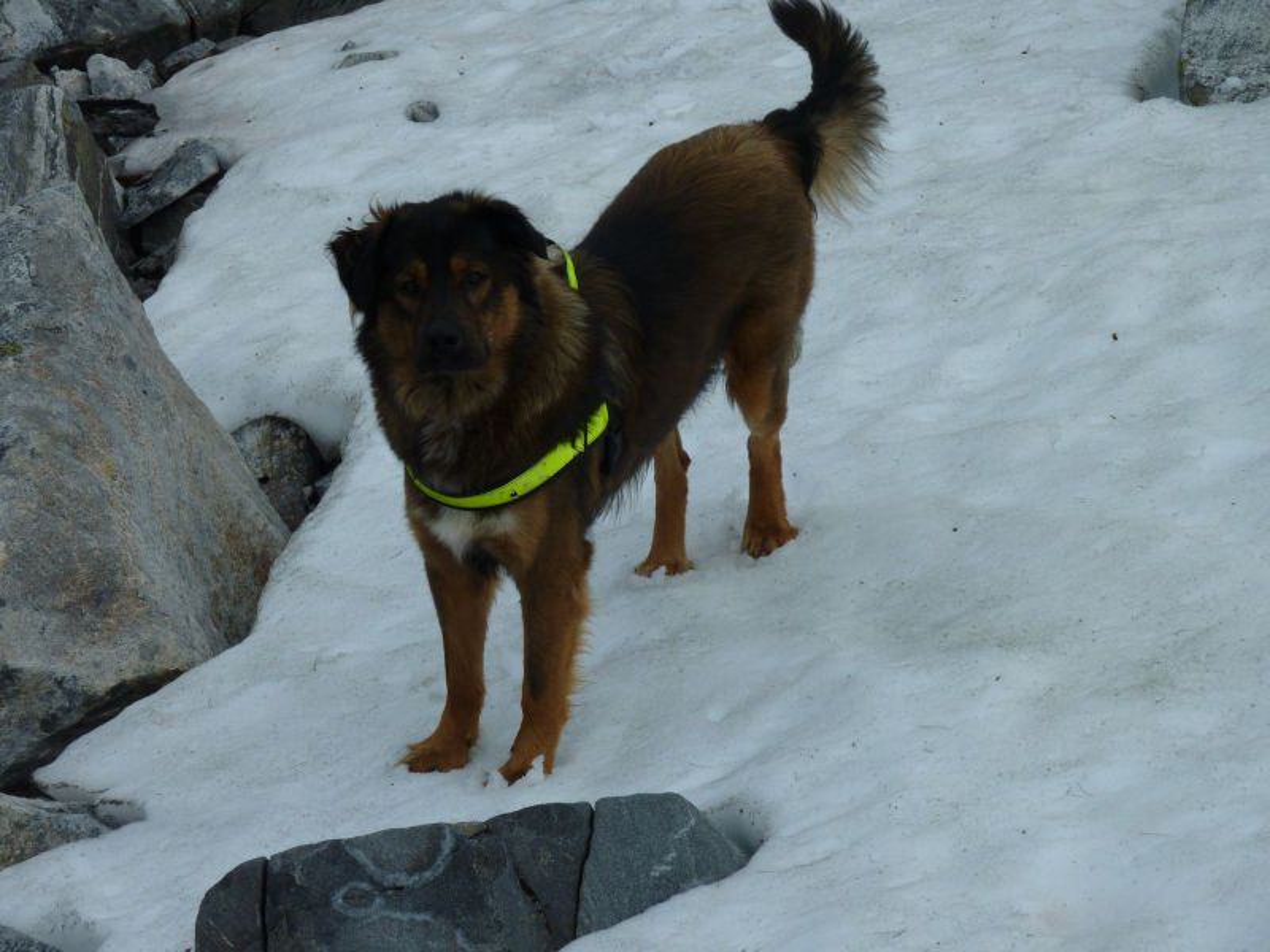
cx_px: 635
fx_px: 5393
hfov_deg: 13.4
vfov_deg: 10.1
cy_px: 476
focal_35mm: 147
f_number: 5.6
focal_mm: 24.1
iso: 80
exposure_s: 1/1000
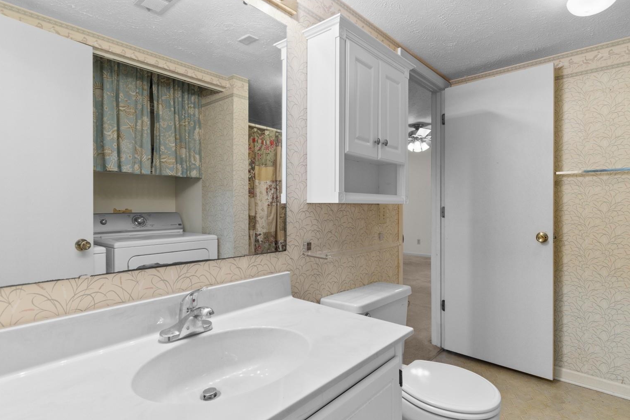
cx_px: 324
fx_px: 315
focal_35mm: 18
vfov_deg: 67.4
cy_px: 204
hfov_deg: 90.0
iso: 100
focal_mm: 11.5
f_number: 4.8
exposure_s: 1
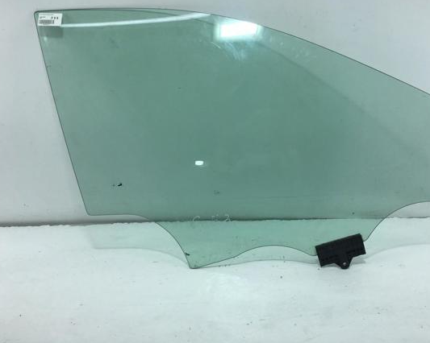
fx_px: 433
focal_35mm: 34
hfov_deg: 52.7
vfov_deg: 43.3
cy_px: 151
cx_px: 245
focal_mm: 4.15
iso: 25
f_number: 2.2
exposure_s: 1/439
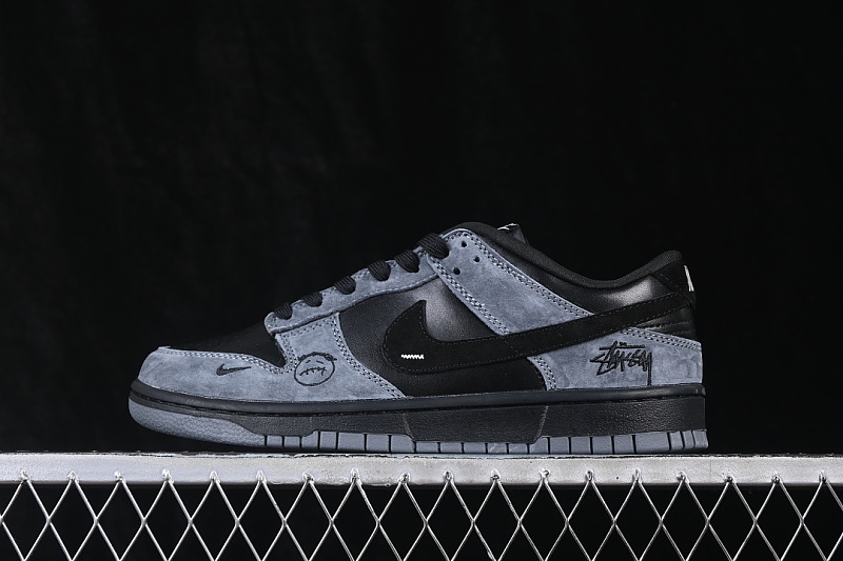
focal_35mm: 75
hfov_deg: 27.0
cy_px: 280
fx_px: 1756
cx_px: 422
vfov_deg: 18.2
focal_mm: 50
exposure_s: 1/60
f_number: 6.3
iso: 160
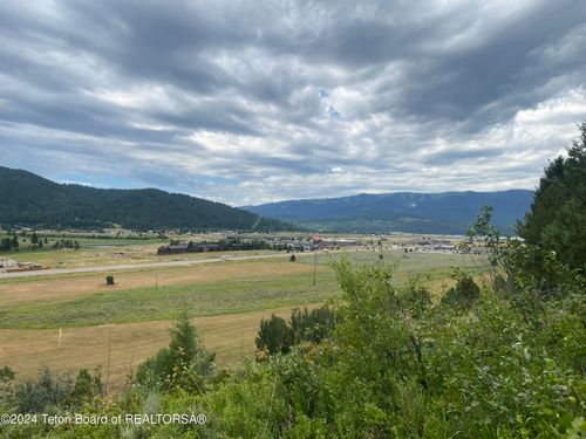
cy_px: 220
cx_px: 293
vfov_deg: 53.1
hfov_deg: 67.3
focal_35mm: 26
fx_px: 440
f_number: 1.8
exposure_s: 1/2268
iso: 32
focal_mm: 4.25
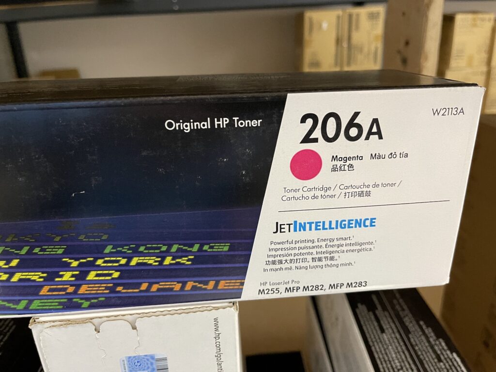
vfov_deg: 53.1
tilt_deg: -23.2
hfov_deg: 67.3
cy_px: 186
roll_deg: +3.0
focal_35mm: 26
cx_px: 248
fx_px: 373
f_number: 1.6
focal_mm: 5.1
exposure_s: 1/43
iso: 500
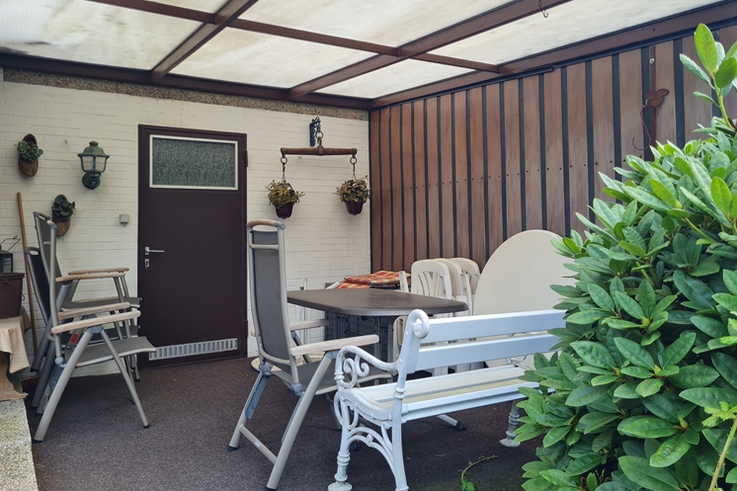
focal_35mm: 29
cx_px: 384
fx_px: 594
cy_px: 211
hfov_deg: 63.6
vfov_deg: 44.8
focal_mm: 5.4
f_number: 1.8
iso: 50
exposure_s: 1/282
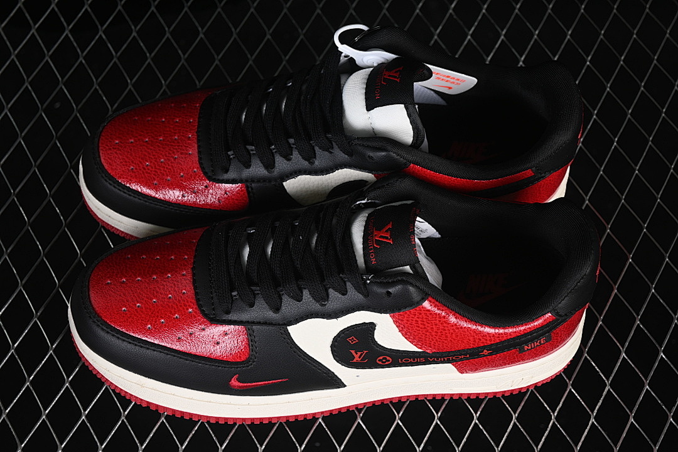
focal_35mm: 75
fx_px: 1412
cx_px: 339
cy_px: 226
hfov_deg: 27.0
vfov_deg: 18.2
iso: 160
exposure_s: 1/60
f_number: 6.3
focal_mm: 50
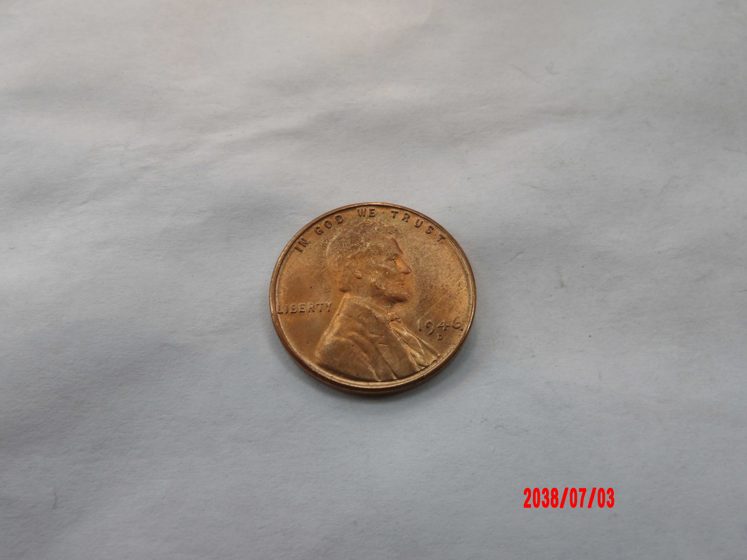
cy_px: 280
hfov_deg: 54.0
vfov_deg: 41.8
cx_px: 374
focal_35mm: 34
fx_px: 734
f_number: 4.5
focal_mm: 6.2
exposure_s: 1/30
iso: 138
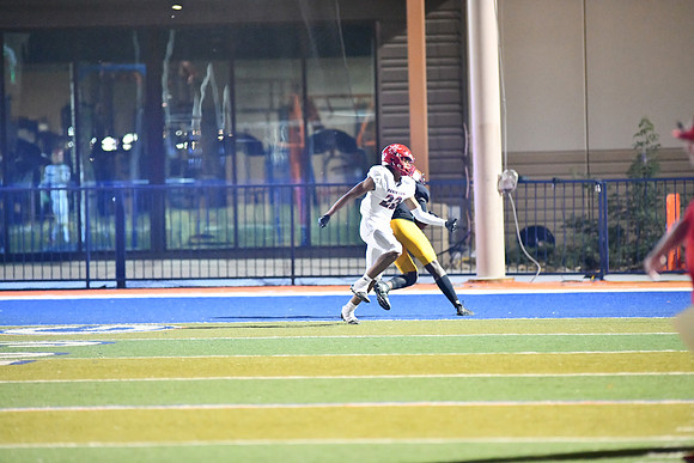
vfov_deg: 4.6
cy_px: 232
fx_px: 5784
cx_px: 347
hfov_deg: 6.9
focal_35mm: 300
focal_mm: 300
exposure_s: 1/1000
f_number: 2.8
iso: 12800
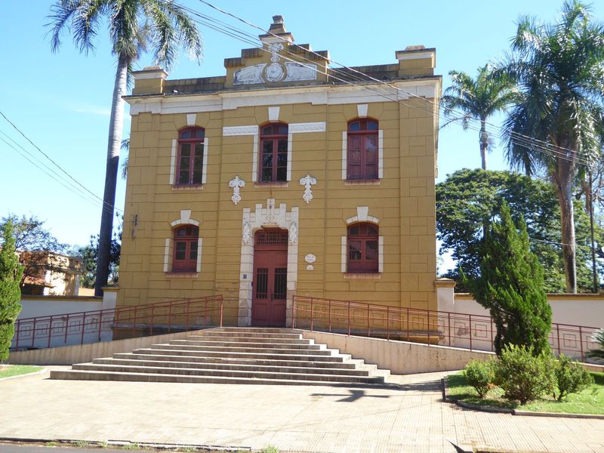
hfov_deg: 54.0
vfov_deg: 41.8
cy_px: 226
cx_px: 302
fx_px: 593
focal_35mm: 34
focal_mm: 5.8
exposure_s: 1/200
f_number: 3.6
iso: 80
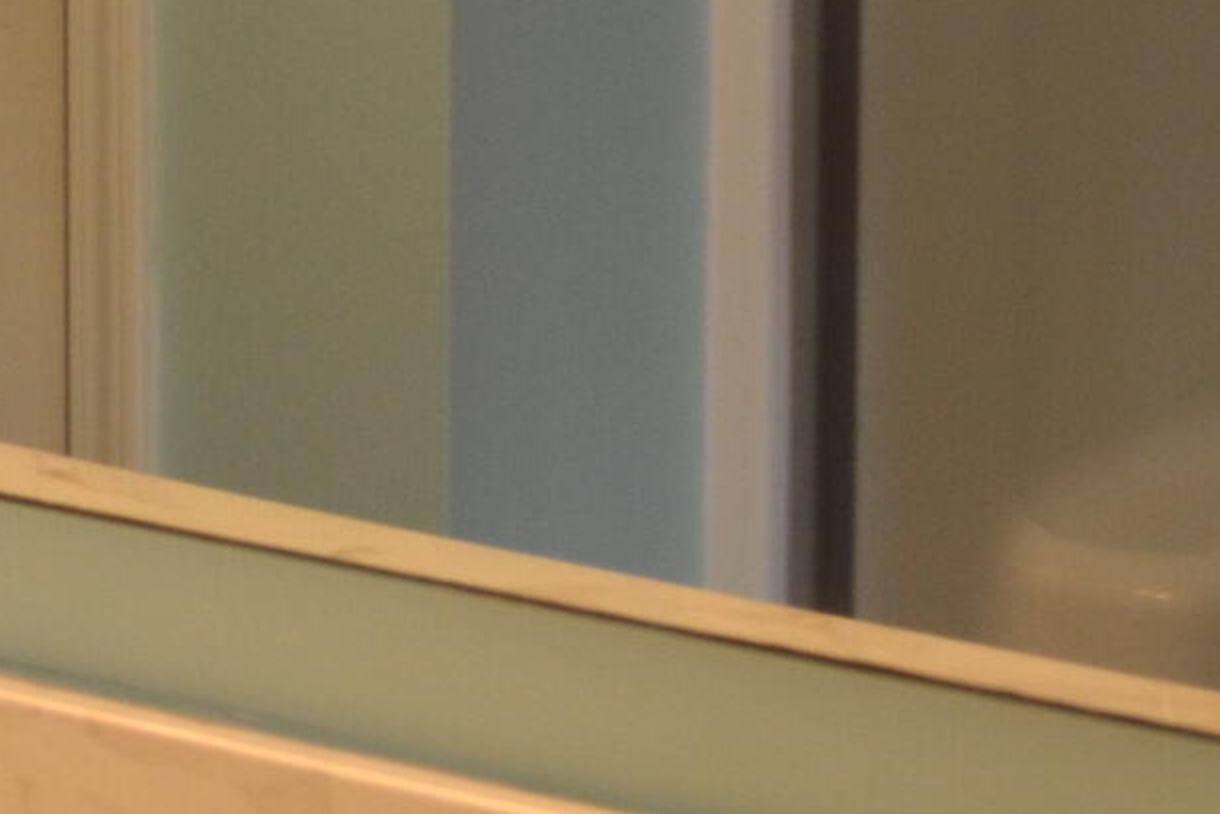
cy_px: -26
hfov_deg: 10.8
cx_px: -1044
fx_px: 5999
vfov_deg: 7.7
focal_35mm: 177
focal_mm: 24
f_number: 5
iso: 400
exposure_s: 1/100
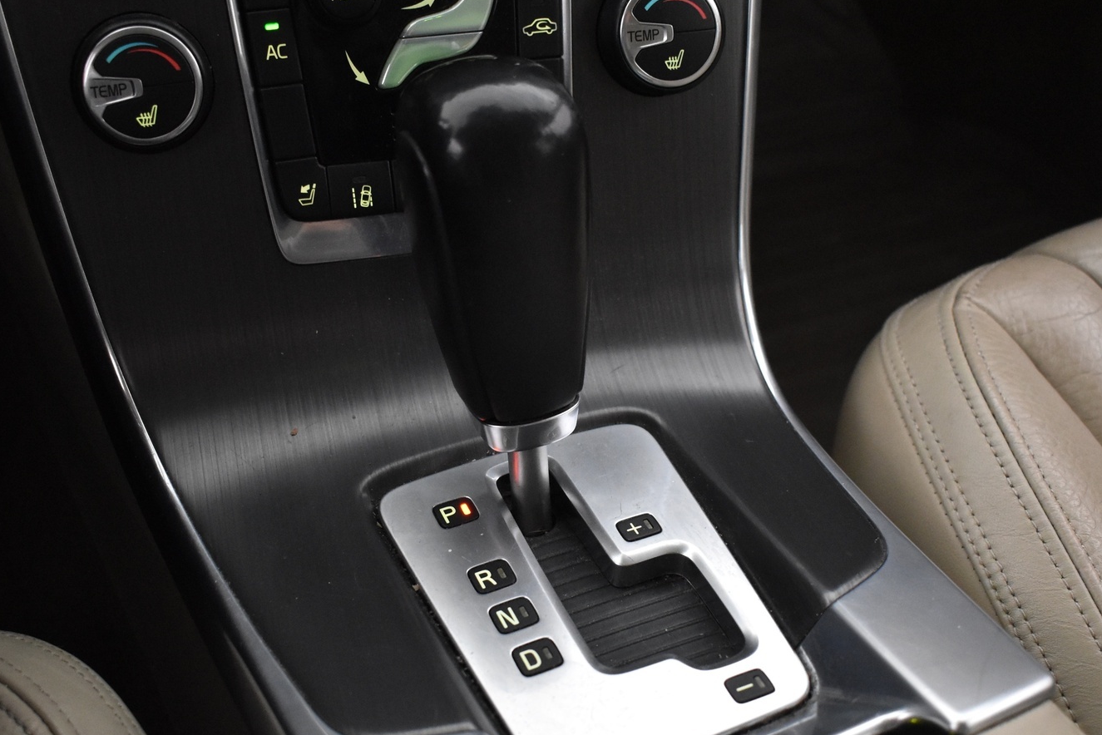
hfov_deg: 44.5
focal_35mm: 44
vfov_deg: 30.4
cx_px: 549
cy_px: 446
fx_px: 1347
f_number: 3.8
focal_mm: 24
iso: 3200
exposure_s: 1/40
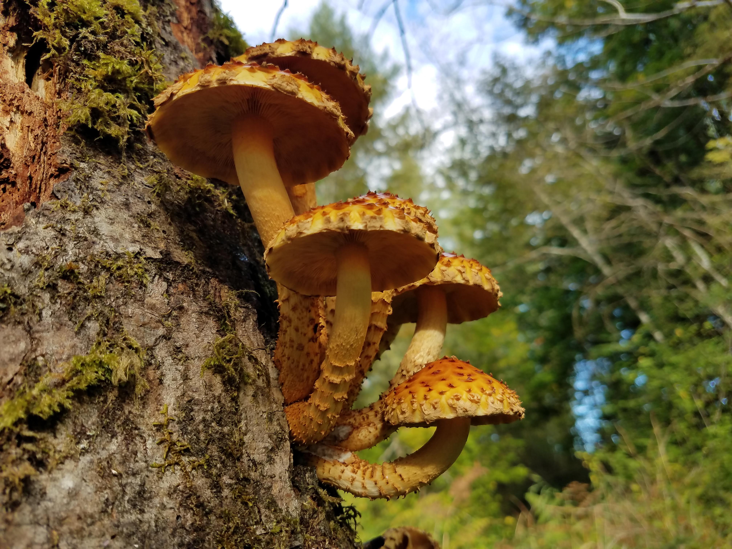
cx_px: 366
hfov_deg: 67.3
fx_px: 550
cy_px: 274
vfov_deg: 53.1
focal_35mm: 26
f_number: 1.7
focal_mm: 4.2
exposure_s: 1/413
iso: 40
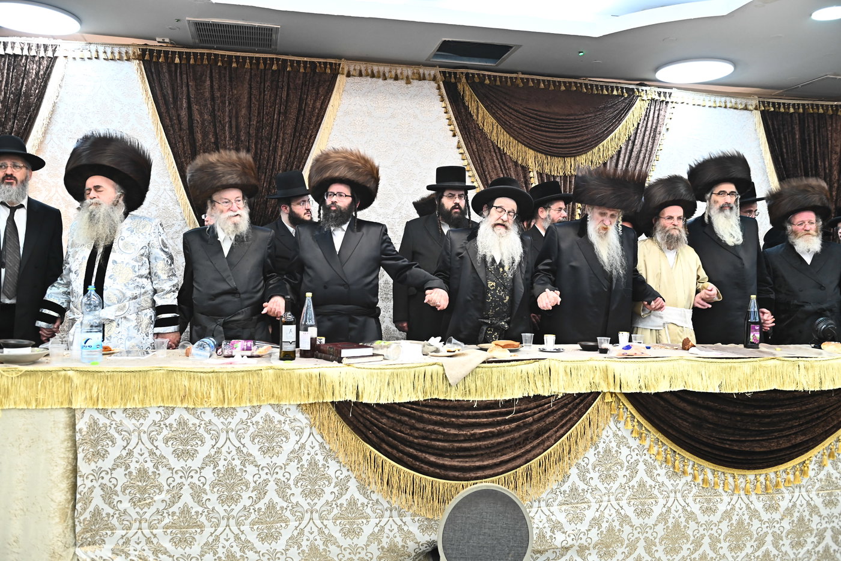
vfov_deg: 41.1
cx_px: 420
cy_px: 280
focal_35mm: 32
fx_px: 747
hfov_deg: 58.7
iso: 2000
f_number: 4
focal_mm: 32
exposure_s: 1/200
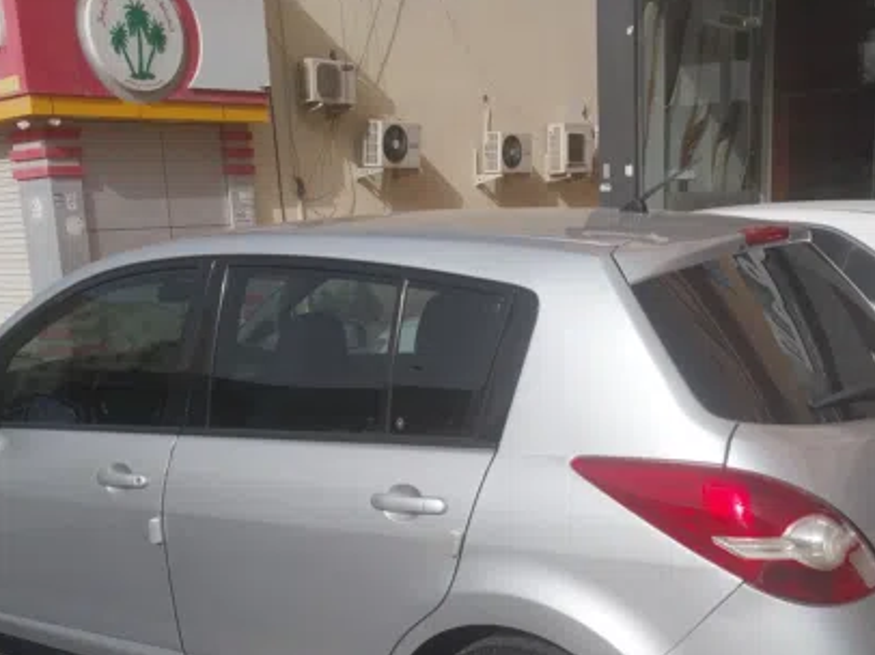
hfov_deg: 45.8
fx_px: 1036
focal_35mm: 41
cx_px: 401
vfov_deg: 34.2
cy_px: 511
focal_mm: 4
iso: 20
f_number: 1.8
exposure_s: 1/1178
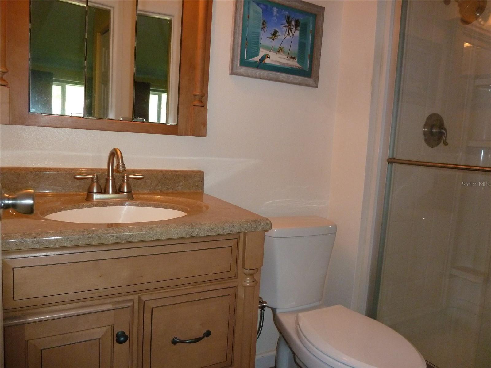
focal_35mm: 25
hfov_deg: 69.4
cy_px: 184
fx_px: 355
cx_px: 246
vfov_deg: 54.9
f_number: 3.3
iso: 320
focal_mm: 4.1
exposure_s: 1/60
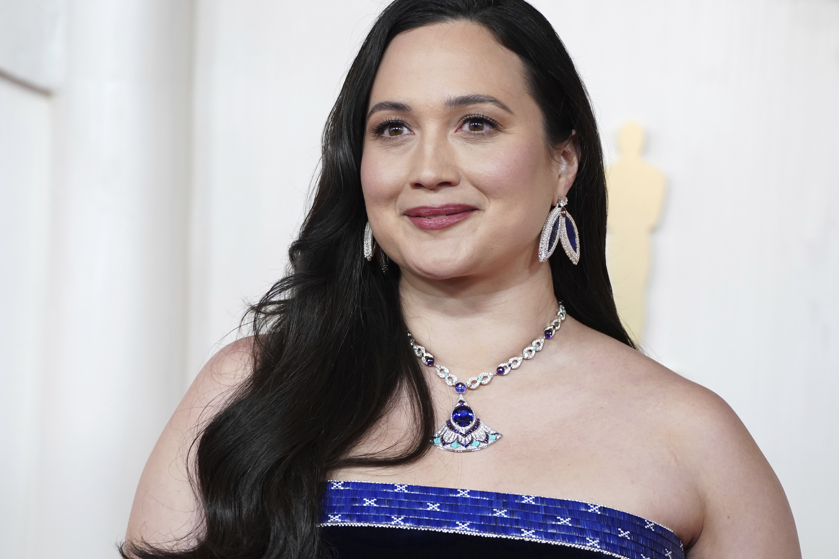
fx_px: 3775
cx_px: 420
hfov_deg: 12.7
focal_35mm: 162
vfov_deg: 8.5
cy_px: 280
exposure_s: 1/500
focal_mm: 162
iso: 3200
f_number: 5.6
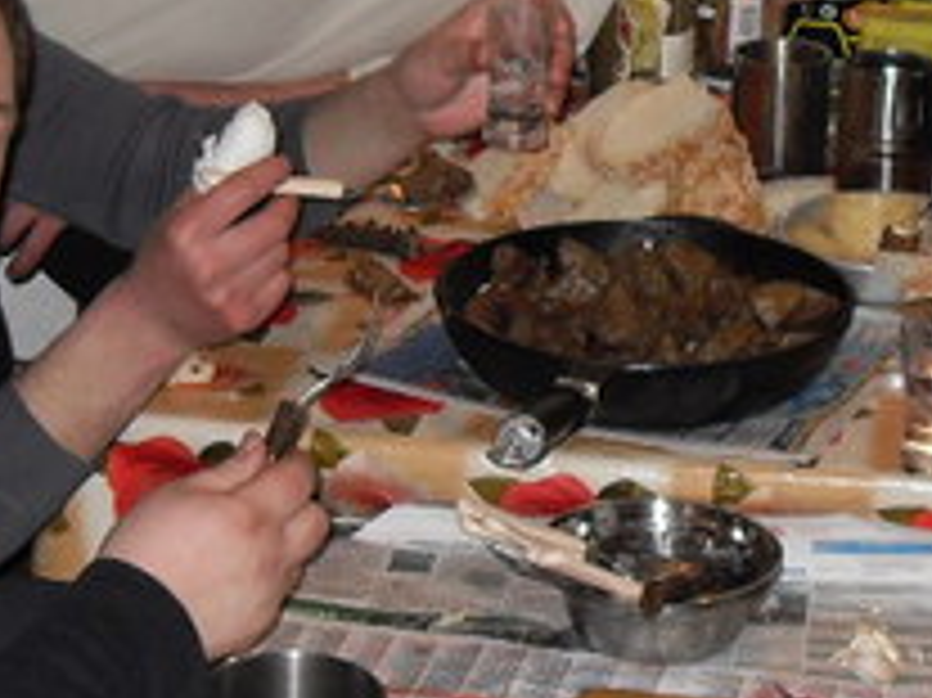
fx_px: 3364
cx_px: 707
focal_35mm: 125
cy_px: 88
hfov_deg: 15.7
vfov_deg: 11.8
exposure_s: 1/45
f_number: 2.8
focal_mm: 6.3
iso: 100
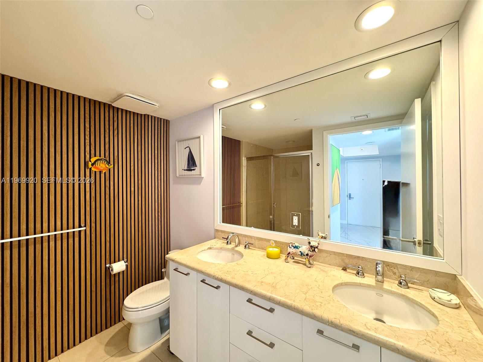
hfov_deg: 102.1
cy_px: 181
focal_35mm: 14
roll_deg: +0.7
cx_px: 242
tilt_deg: +0.3
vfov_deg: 85.7
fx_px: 195
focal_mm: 2.22
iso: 250
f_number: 2.2
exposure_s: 1/120
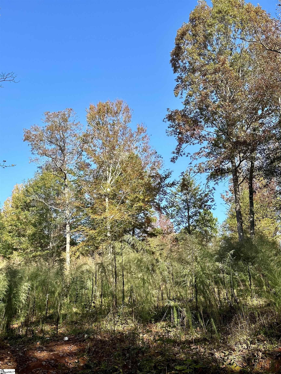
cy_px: 187
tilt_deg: +17.0
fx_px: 520
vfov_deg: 39.7
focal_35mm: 48
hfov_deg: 30.3
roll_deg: +0.8
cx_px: 140
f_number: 1.78
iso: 64
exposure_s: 1/1721
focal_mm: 6.86
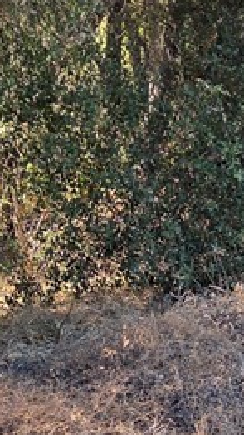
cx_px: 249
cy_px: 360
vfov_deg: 21.5
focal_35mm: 98
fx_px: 1129
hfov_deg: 12.2
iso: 80
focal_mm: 5.4
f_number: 1.8
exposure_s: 1/929
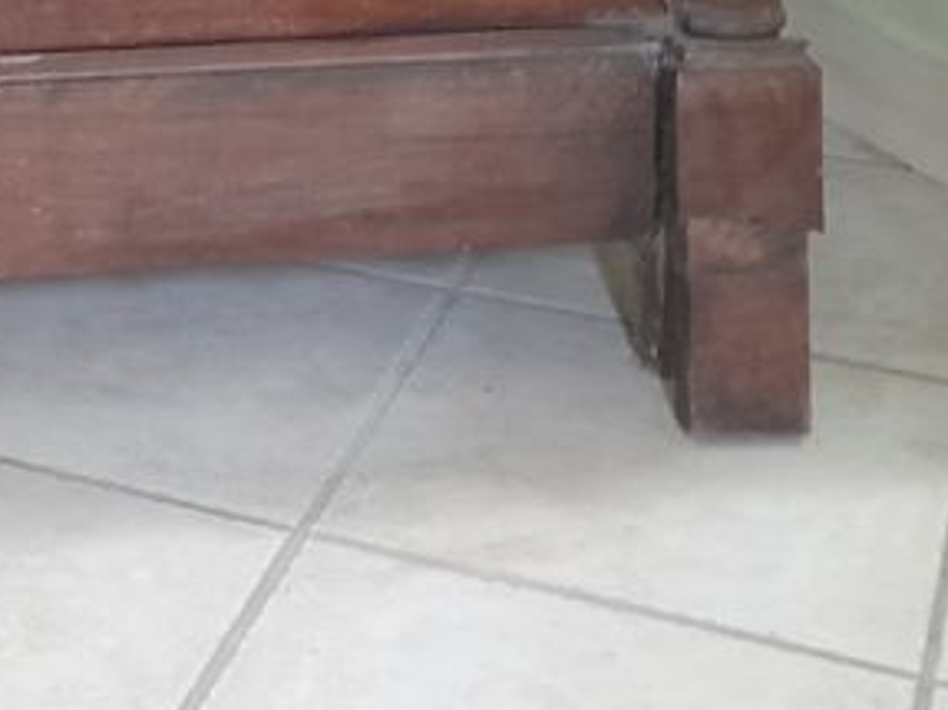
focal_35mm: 94
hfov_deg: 19.6
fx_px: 2573
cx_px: -195
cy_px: -350
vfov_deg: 14.6
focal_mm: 4
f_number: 1.8
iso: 800
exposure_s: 1/25
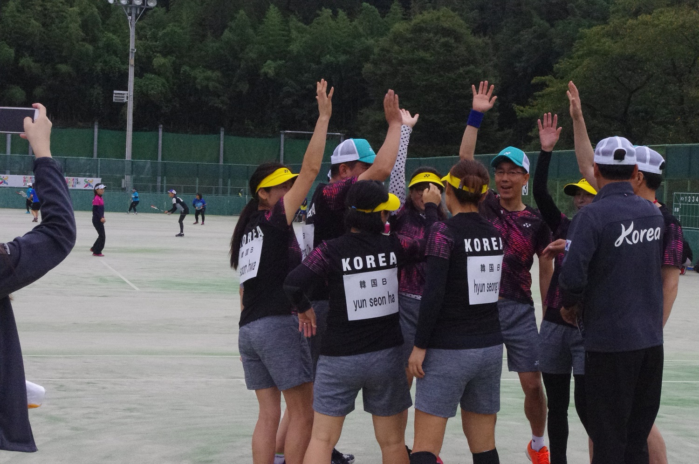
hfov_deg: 28.1
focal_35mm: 72
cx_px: 350
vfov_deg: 18.9
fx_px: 1396
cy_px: 232
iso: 6400
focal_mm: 47.5
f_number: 20
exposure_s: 1/800
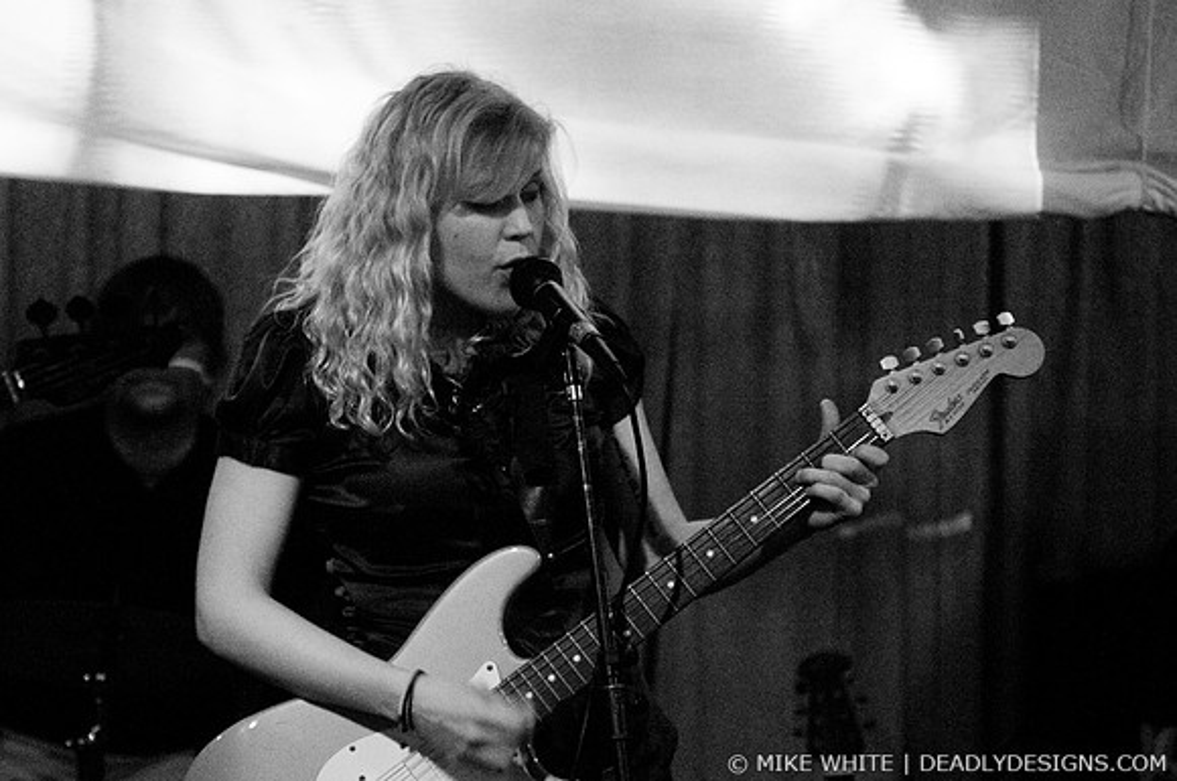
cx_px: 588
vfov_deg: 13.0
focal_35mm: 105
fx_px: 3428
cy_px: 390
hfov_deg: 19.5
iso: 1600
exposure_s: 1/15
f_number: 2.8
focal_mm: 70
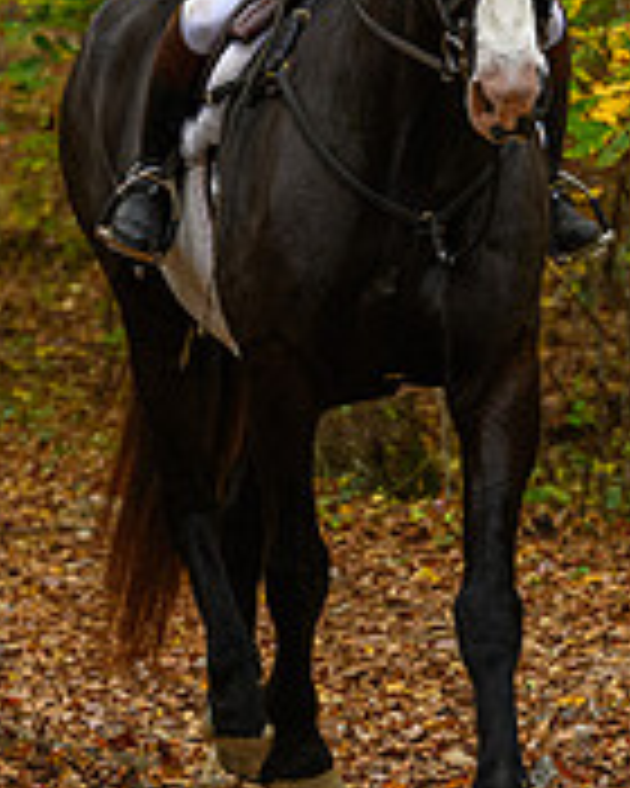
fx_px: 9160
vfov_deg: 4.9
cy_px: 93
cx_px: -93
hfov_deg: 3.9
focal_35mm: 393
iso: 1250
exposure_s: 1/400
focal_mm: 97
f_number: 3.2
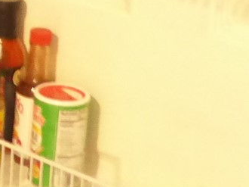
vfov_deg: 9.7
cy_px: -70
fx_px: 1071
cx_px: -185
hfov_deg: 12.3
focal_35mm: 149
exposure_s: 1/8
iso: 1000
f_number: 3.3
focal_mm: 4.3
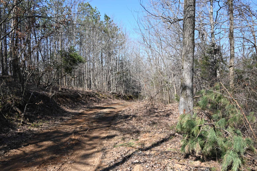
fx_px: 214
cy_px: 86
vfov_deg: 43.6
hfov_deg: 62.0
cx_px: 128
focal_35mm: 30
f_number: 5.6
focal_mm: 20
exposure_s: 1/250
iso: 100
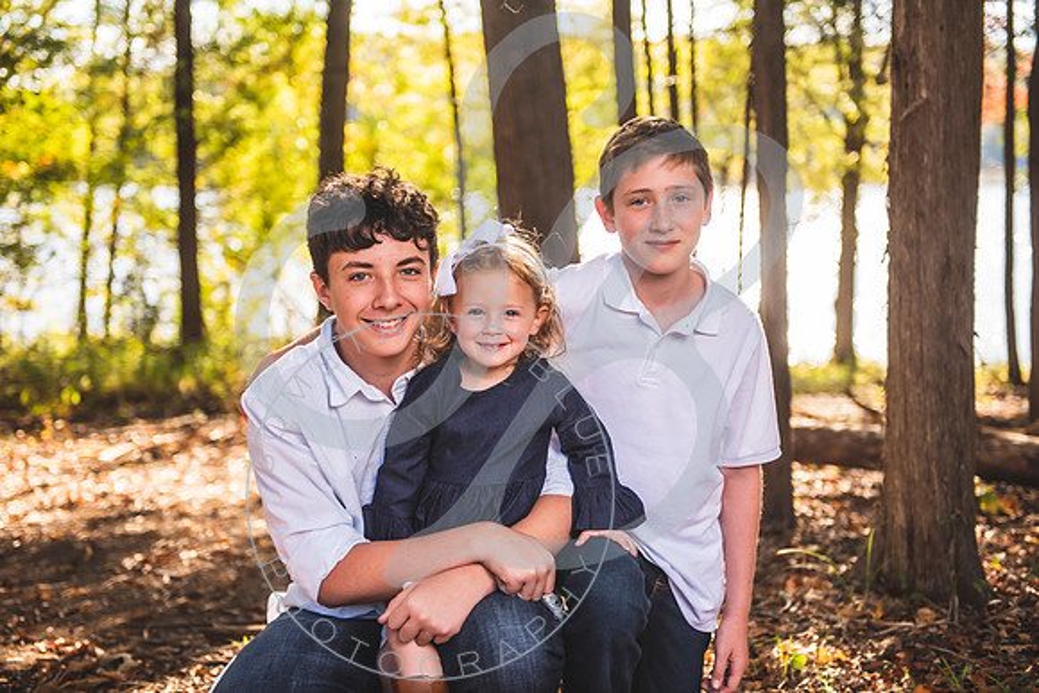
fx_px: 1588
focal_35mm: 55
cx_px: 520
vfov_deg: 24.6
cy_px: 346
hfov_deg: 36.2
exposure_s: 1/250
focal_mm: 55
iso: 100
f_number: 2.8
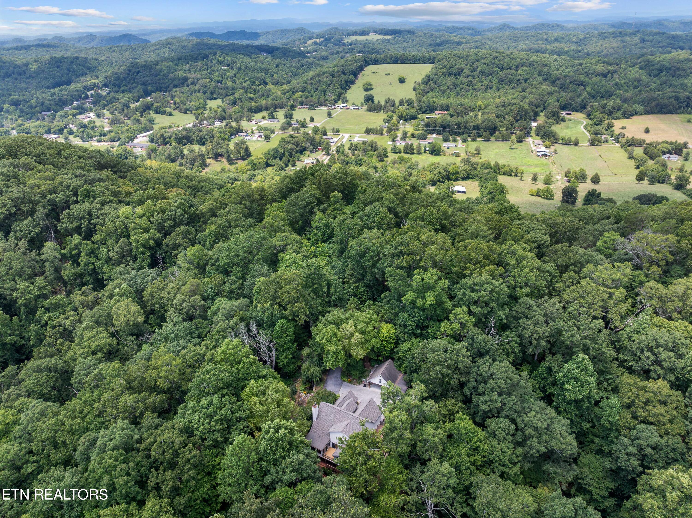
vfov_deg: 56.8
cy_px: 259
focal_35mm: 24
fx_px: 479
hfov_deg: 71.6
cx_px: 346
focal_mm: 12.29
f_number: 2.8
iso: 140
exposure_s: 1/120
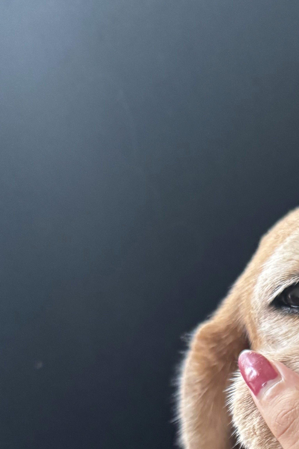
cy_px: 506
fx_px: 772
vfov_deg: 29.0
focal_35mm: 62
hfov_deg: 19.9
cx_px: 402
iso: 500
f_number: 1.78
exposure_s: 1/60
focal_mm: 6.76
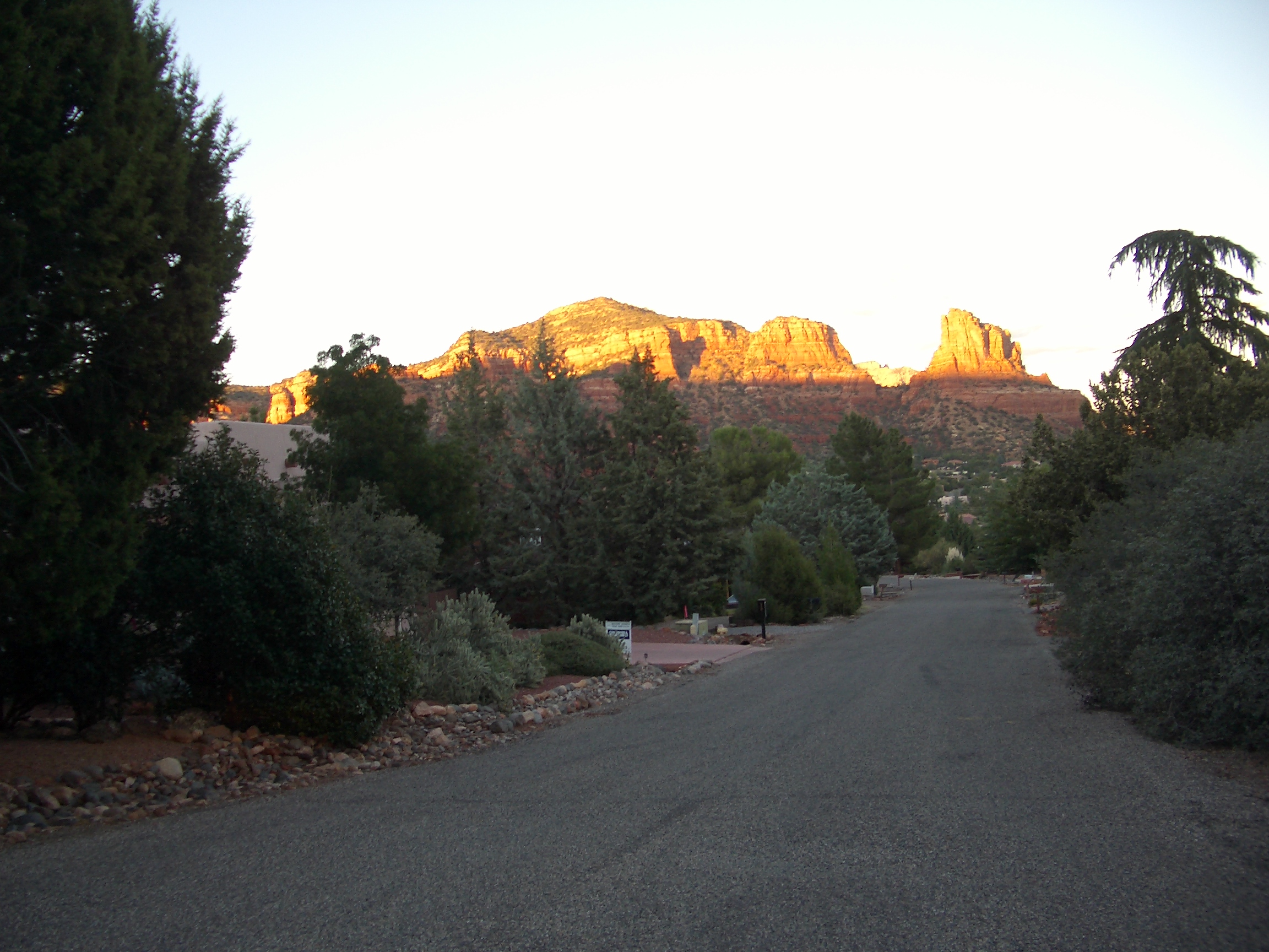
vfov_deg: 40.7
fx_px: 1283
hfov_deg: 52.6
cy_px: 476
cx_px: 634
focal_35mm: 35
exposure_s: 1/60
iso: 50
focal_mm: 5.8
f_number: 2.6
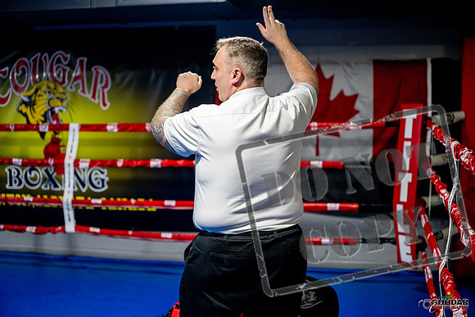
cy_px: 158
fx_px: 660
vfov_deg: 27.0
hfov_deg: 39.6
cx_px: 238
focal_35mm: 50
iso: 4000
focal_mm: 50
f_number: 2
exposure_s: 1/1000
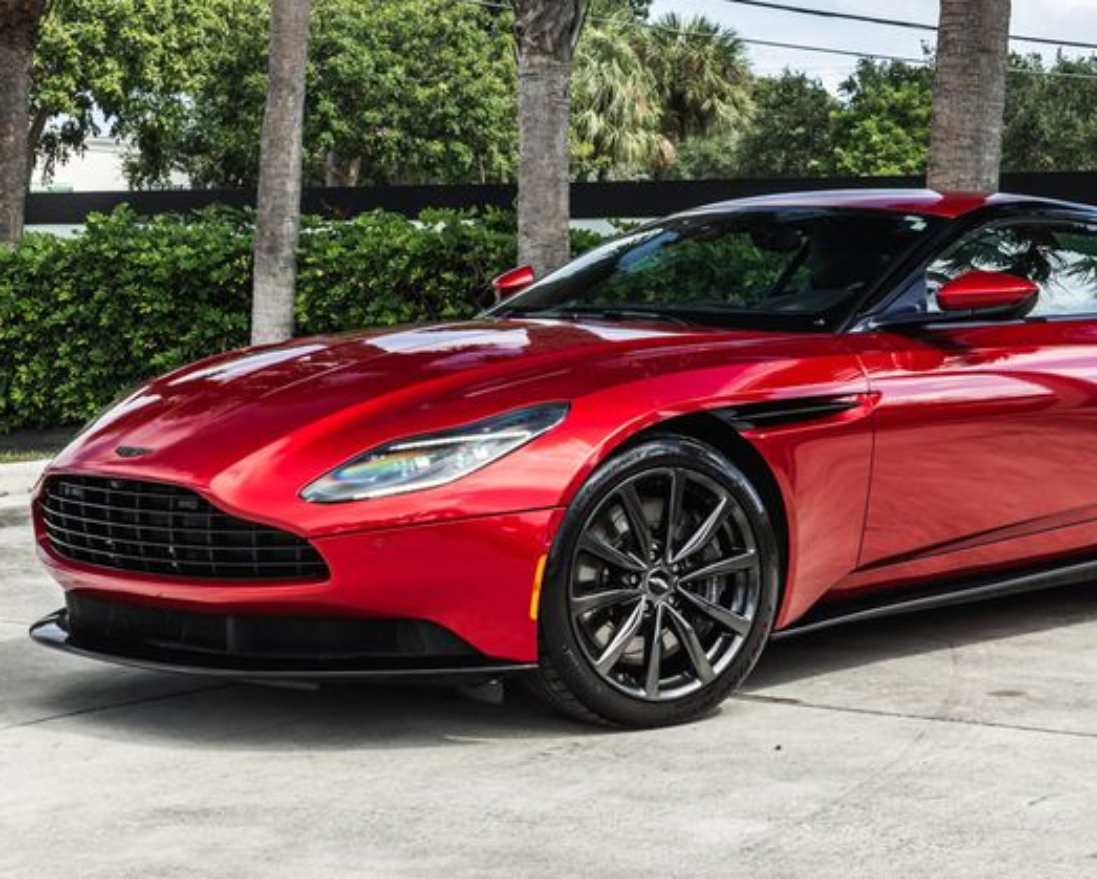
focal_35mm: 79
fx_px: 2566
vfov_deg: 19.3
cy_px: 251
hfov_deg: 23.9
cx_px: 823
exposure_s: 1/100
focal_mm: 38
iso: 200
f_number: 8
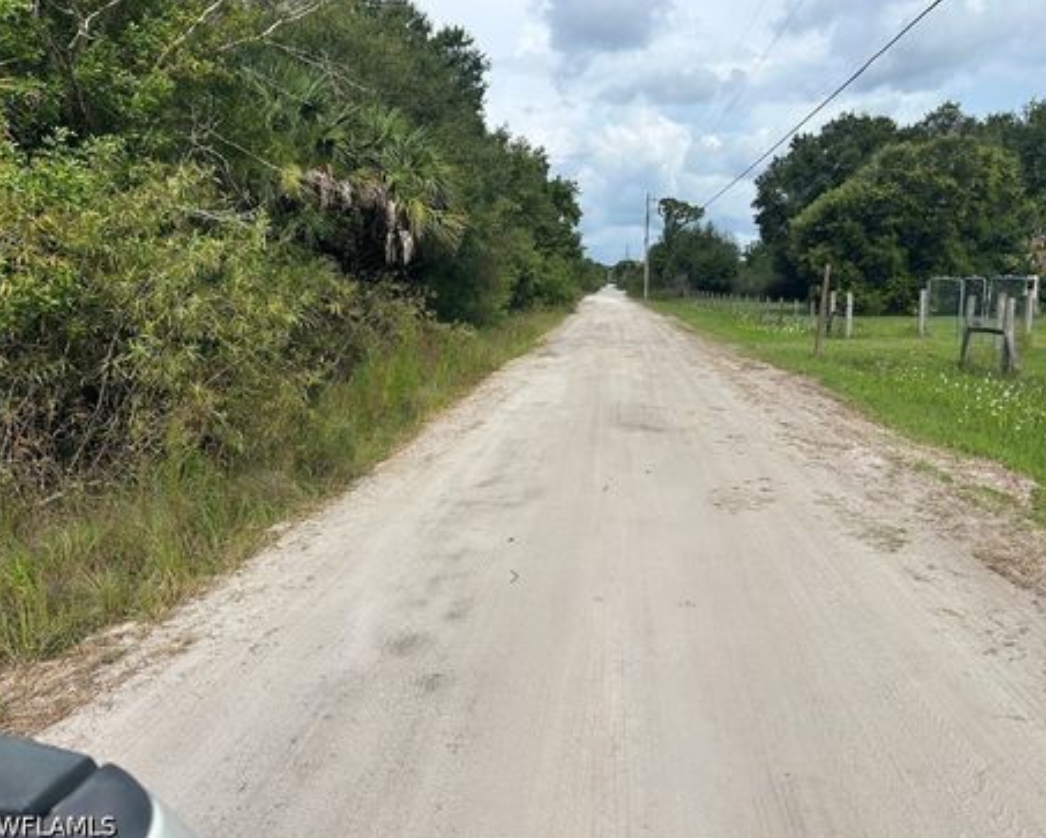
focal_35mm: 28
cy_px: 412
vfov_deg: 51.6
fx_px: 867
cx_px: 552
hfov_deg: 62.1
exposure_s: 1/5882
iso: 50
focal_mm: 5.7
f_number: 1.5
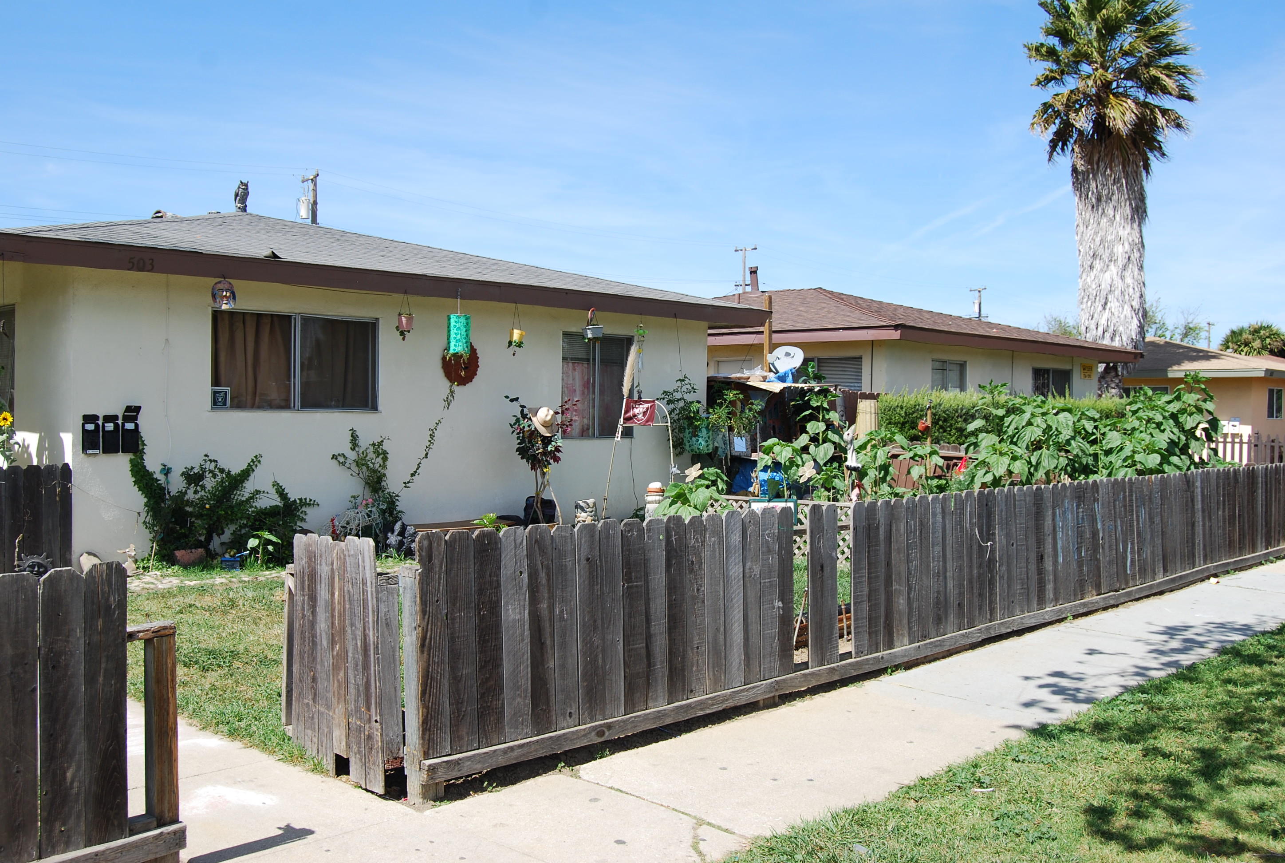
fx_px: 1234
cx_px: 642
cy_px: 432
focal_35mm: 34
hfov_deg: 55.0
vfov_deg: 38.5
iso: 100
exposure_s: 1/200
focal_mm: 23
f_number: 7.1
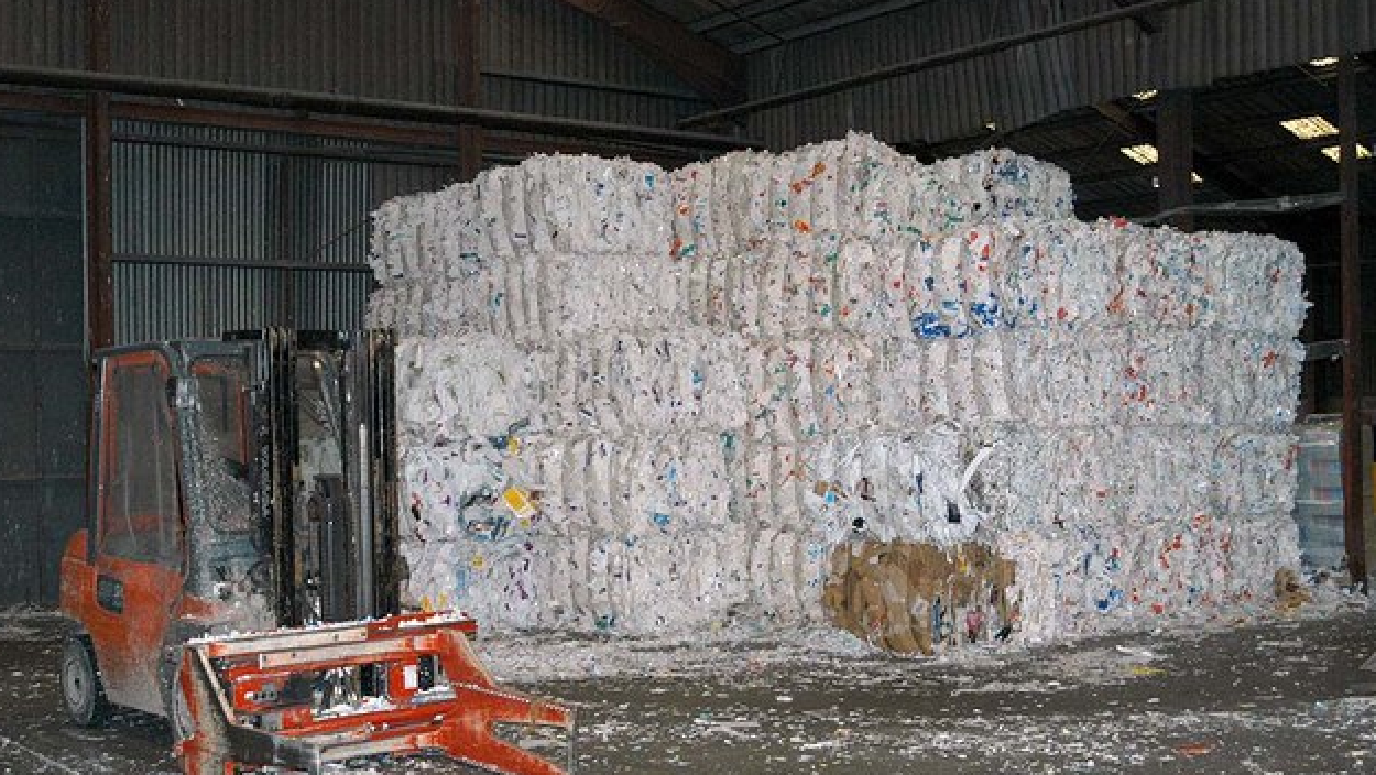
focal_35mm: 45
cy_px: 421
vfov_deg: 26.5
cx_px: 676
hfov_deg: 45.5
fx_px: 1642
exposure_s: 1/180
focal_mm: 28
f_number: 3.5
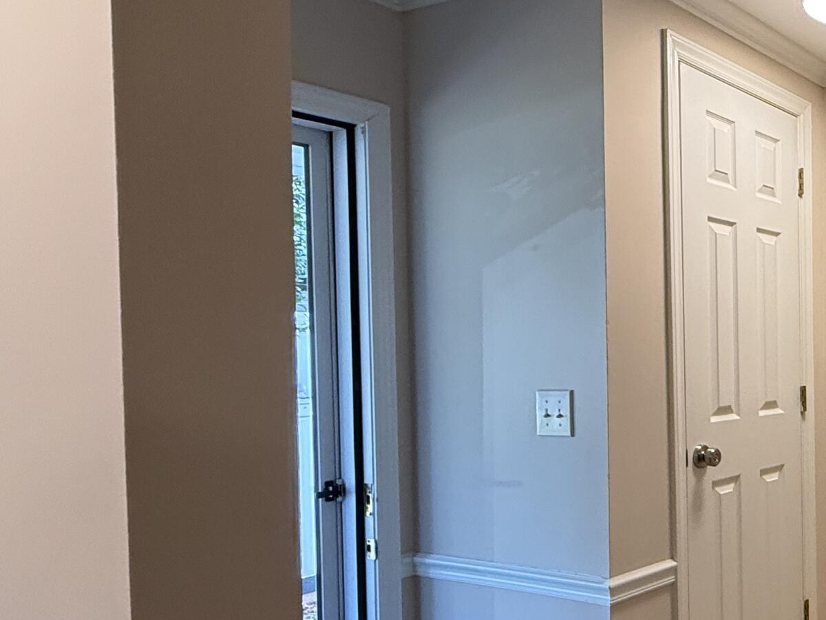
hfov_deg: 40.4
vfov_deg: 40.5
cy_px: 378
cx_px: 944
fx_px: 835
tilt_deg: -0.6
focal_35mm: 35
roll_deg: +0.3
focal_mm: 2.22
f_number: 2.2
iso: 250
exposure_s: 1/120
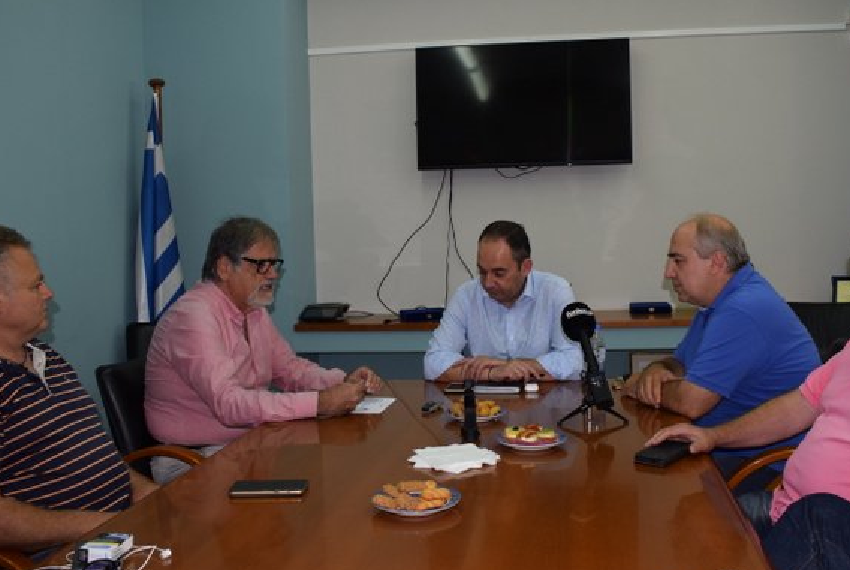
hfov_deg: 50.6
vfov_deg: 35.2
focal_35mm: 38
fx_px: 899
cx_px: 452
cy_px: 256
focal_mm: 20
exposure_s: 1/100
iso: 800
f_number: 5
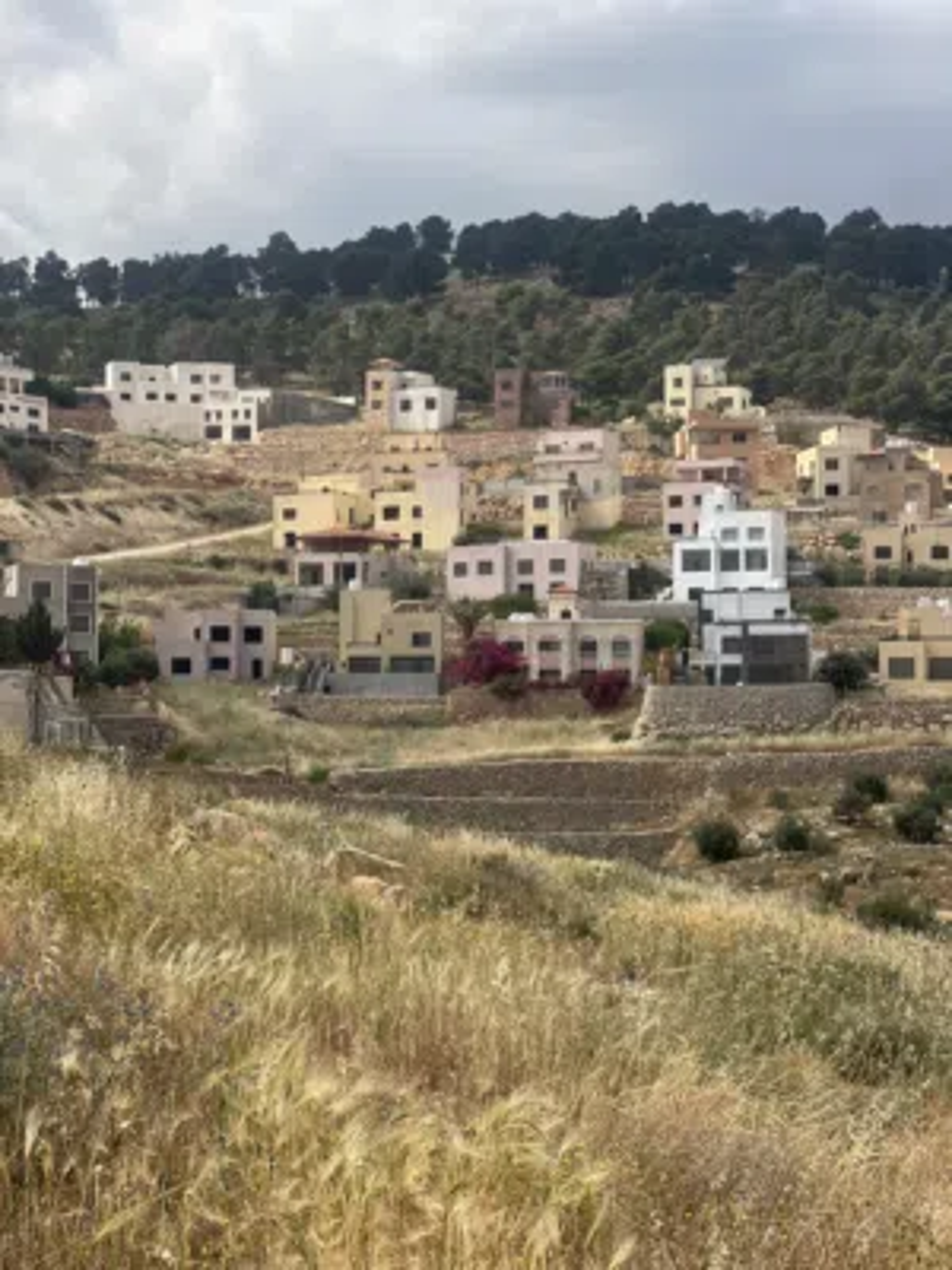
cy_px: 635
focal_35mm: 77
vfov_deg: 25.3
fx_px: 2824
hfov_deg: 19.1
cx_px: 476
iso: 32
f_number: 2.8
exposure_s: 1/708
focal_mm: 9
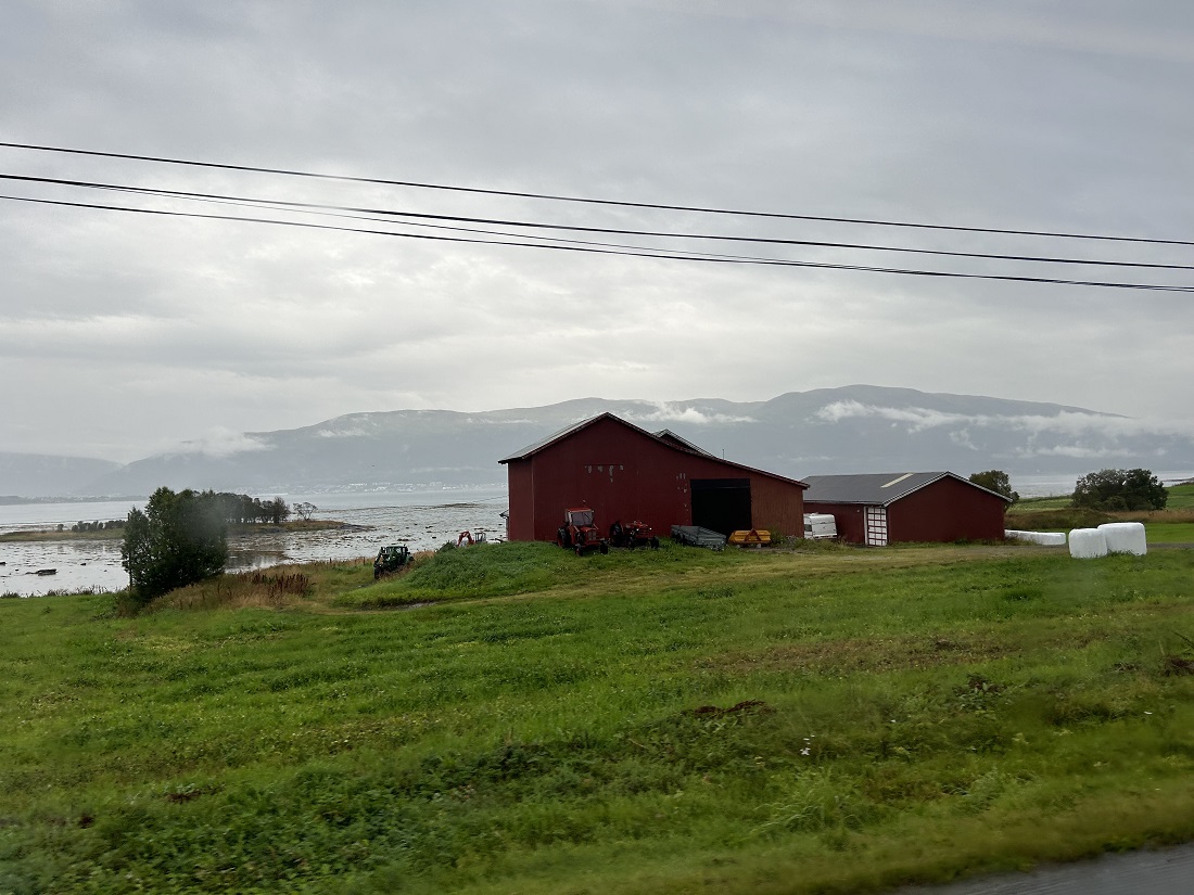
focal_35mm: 26
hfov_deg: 67.3
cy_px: 448
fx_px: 897
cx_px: 597
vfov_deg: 53.1
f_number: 1.5
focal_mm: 5.7
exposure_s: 1/513
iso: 50
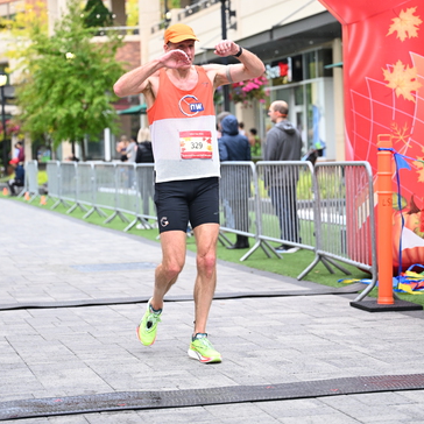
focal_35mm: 90
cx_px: 213
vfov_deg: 19.3
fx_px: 1247
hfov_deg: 19.3
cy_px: 160
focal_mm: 70
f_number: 2.8
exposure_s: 1/1250
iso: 1250
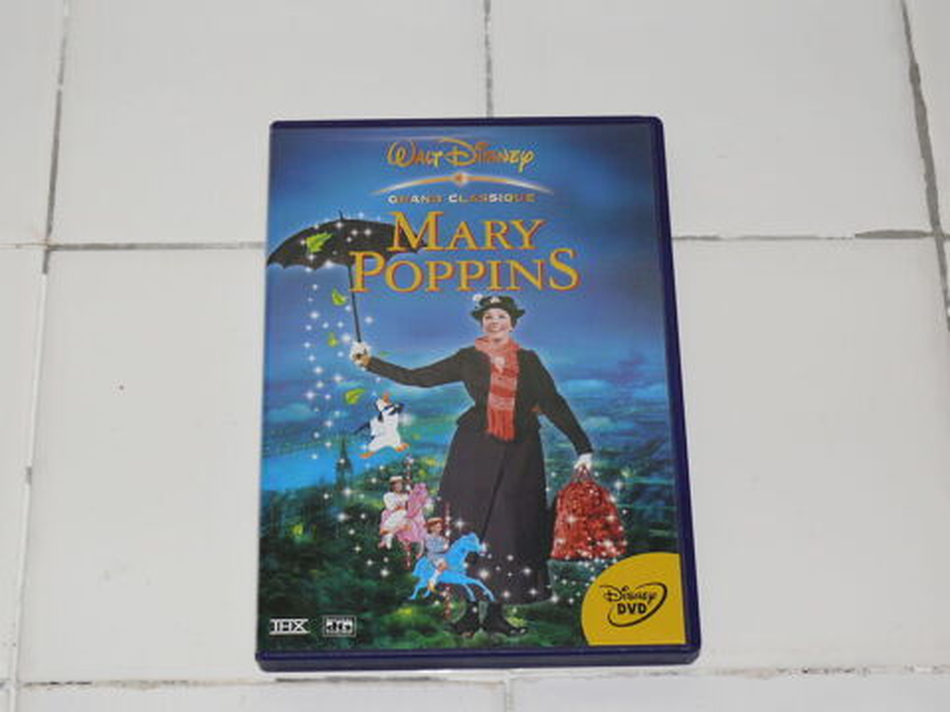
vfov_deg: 19.6
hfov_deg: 26.0
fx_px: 2058
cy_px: 356
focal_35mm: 75
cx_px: 475
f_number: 3.2
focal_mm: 12.4
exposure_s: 1/30
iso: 100
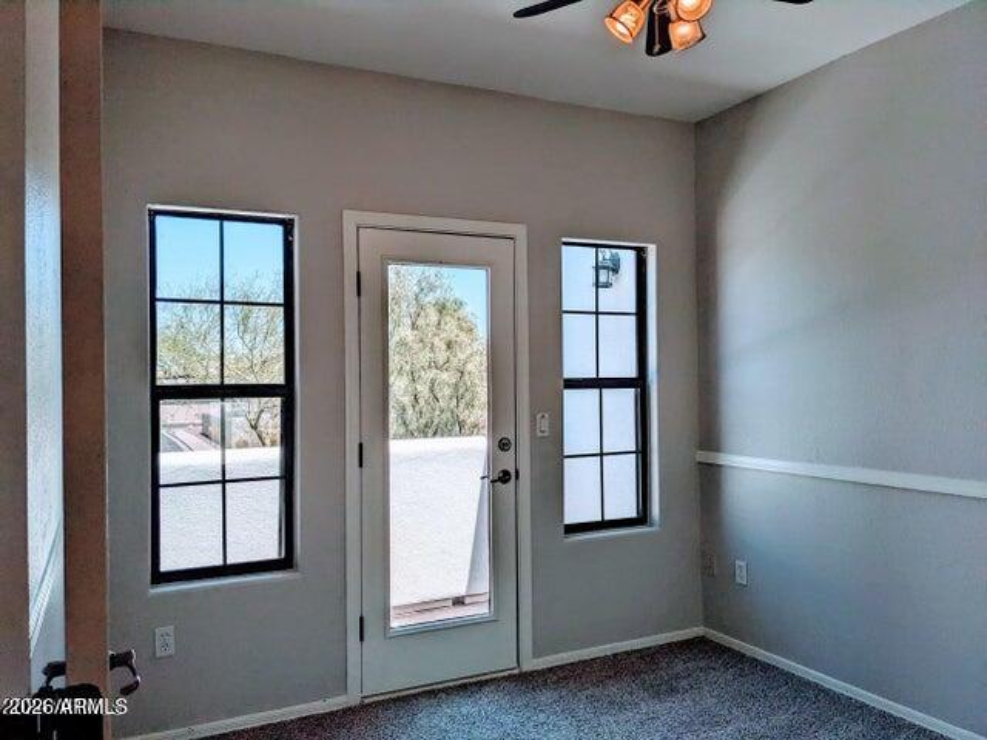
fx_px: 770
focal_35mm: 27
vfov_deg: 51.4
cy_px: 370
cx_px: 494
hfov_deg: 65.3
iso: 60
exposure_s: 1/2347
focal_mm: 4.38
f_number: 1.73
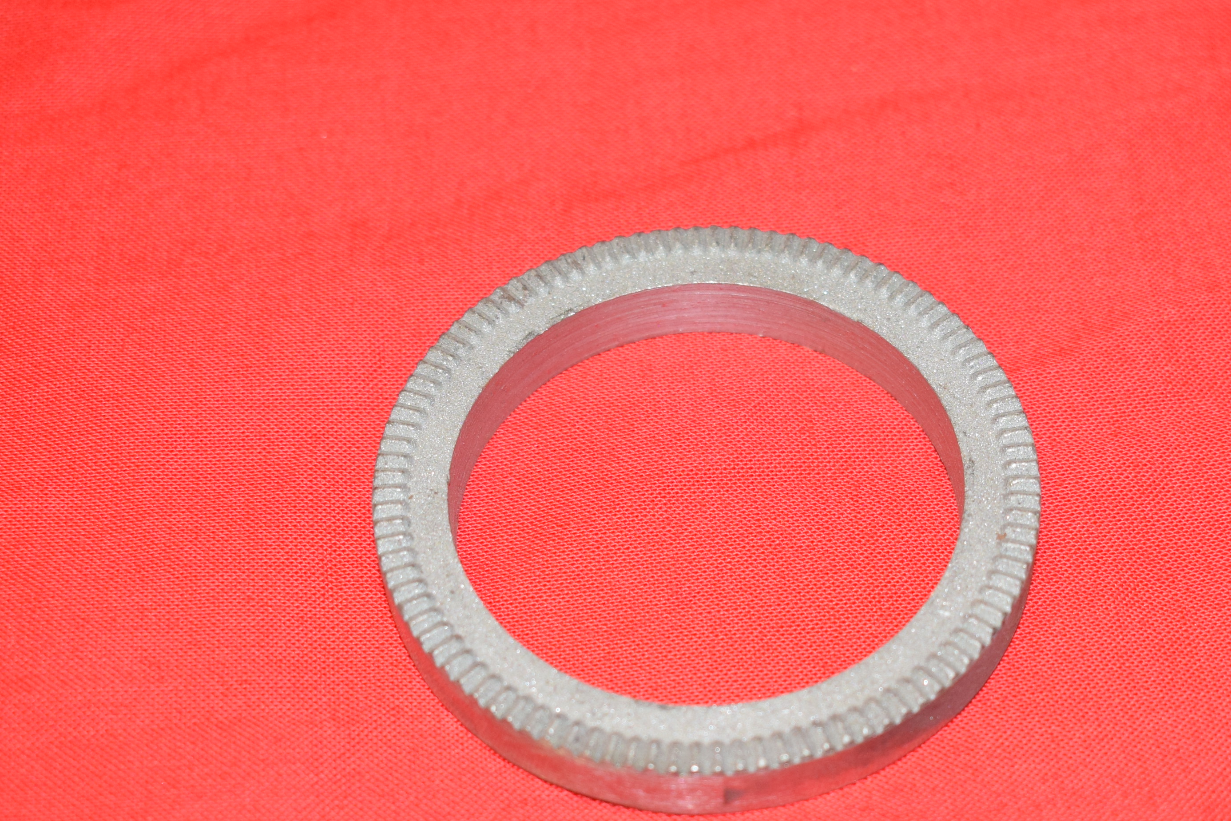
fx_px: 2496
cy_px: 551
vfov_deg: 18.6
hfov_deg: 27.6
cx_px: 771
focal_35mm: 73
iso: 800
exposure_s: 1/200
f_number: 5.6
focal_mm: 30
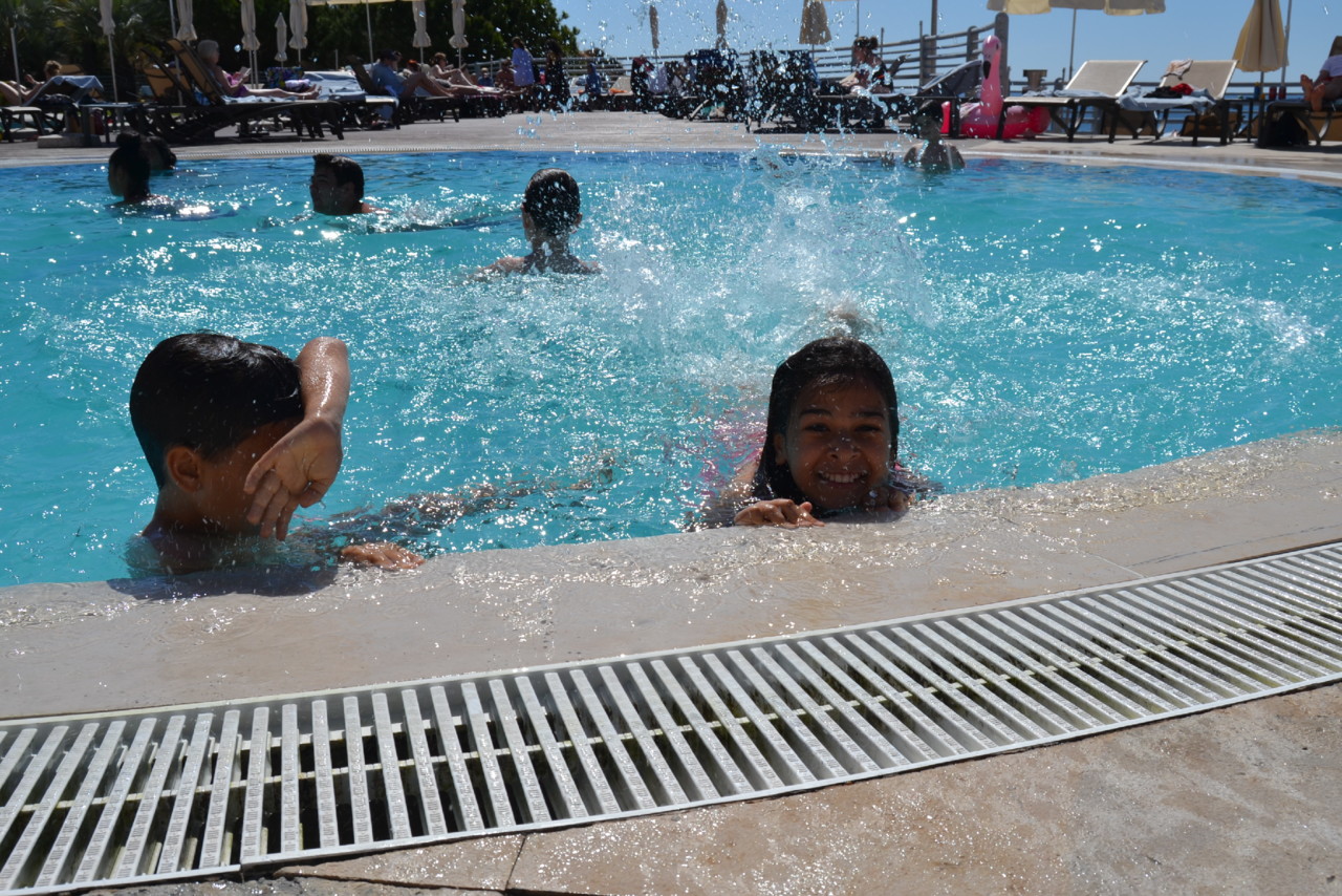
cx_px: 671
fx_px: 1286
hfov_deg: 55.1
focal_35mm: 34
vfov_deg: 38.4
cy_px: 448
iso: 100
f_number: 10
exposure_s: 1/400
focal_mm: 23
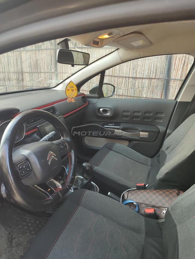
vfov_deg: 71.6
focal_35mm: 24
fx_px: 180
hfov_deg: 56.8
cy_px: 130
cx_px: 98
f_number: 1.89
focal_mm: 5.89
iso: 102
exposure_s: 1/50
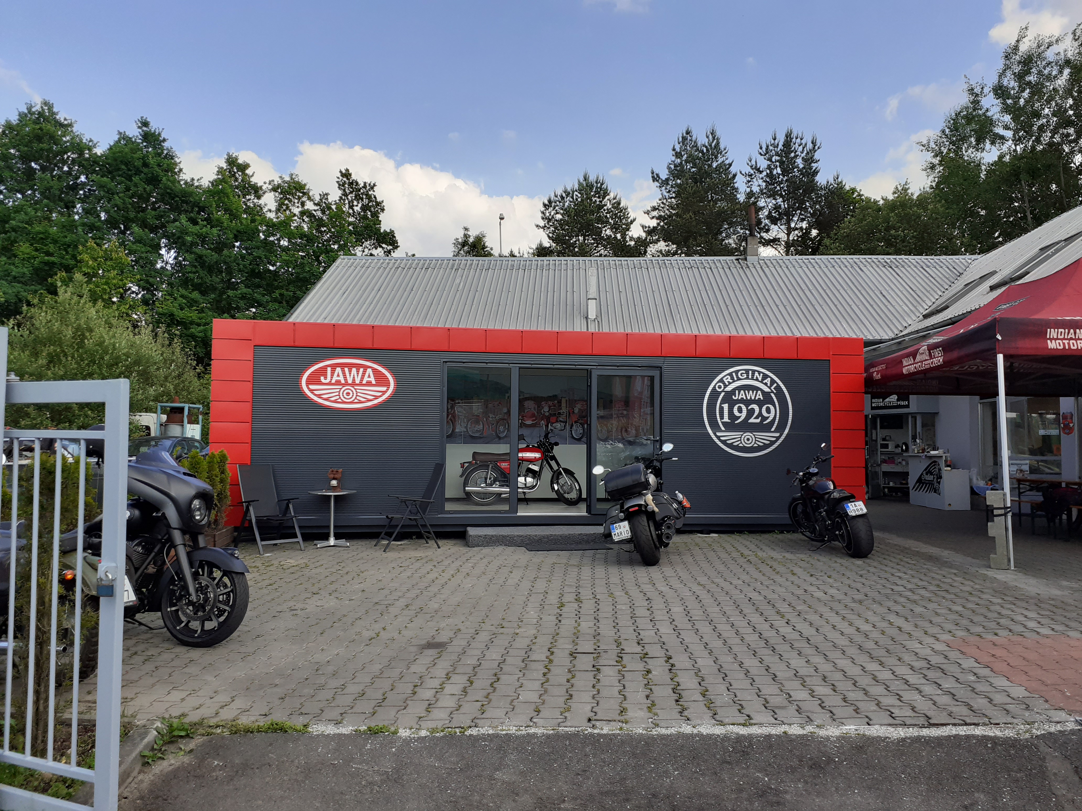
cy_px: 406
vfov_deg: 51.4
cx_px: 541
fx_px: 844
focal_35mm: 27
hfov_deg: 65.3
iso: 40
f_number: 1.9
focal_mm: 3.6
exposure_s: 1/2786
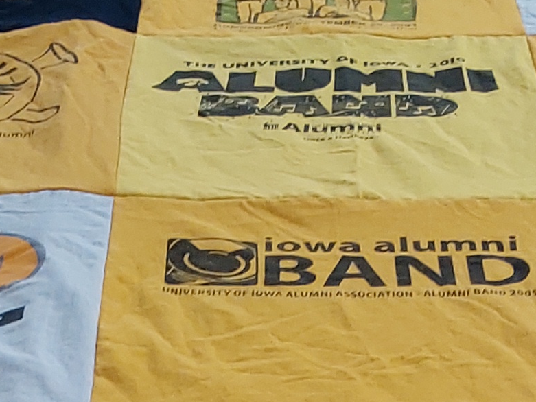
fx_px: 1812
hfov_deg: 16.8
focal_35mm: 117
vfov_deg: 11.7
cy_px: 728
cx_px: 145
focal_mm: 2.91
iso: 64
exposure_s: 1/60
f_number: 1.9
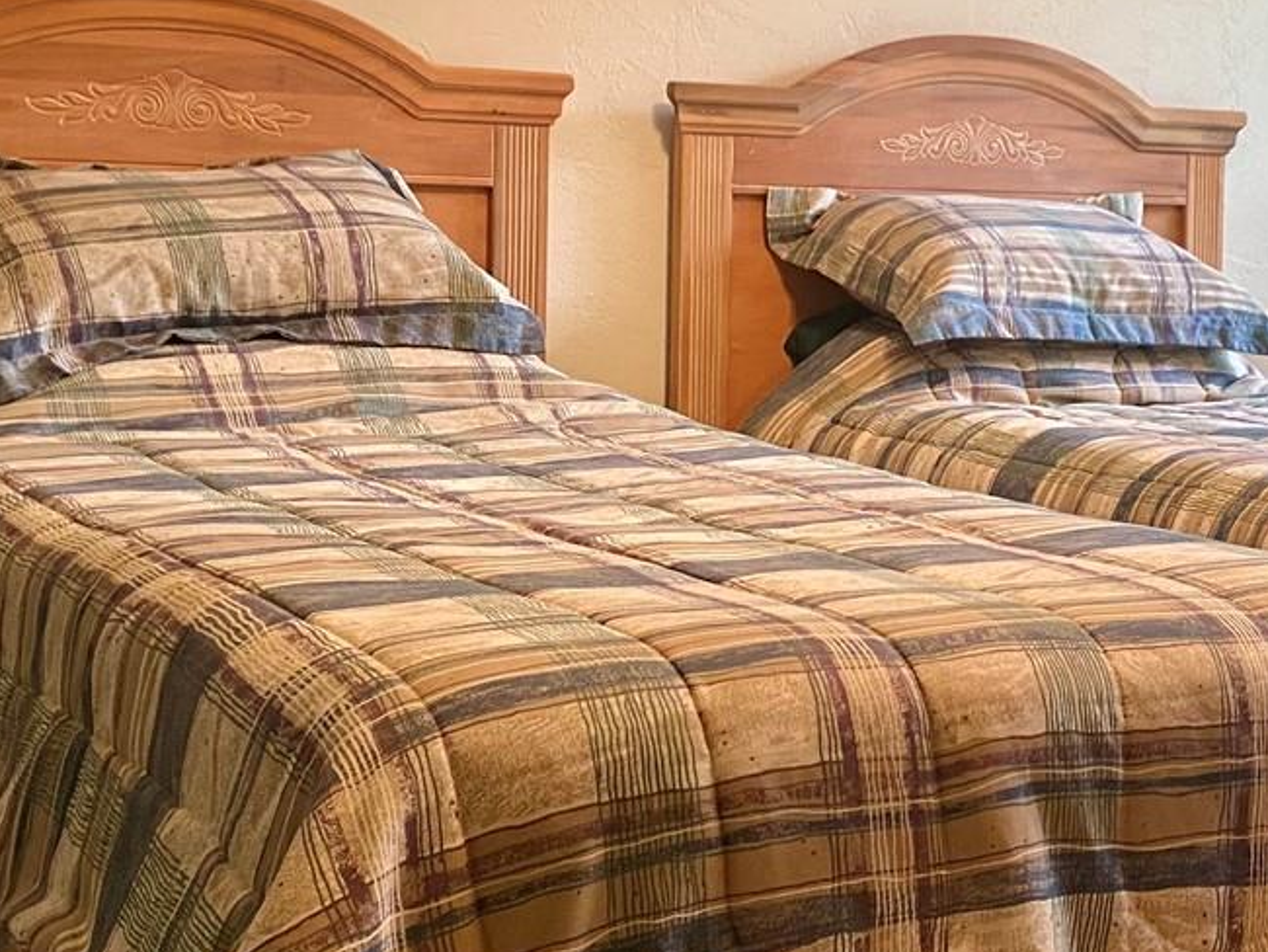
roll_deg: -1.3
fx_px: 2345
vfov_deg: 22.9
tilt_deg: -6.4
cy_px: 433
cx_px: 921
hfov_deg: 29.9
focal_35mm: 64
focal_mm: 4.25
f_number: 1.8
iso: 160
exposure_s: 1/60
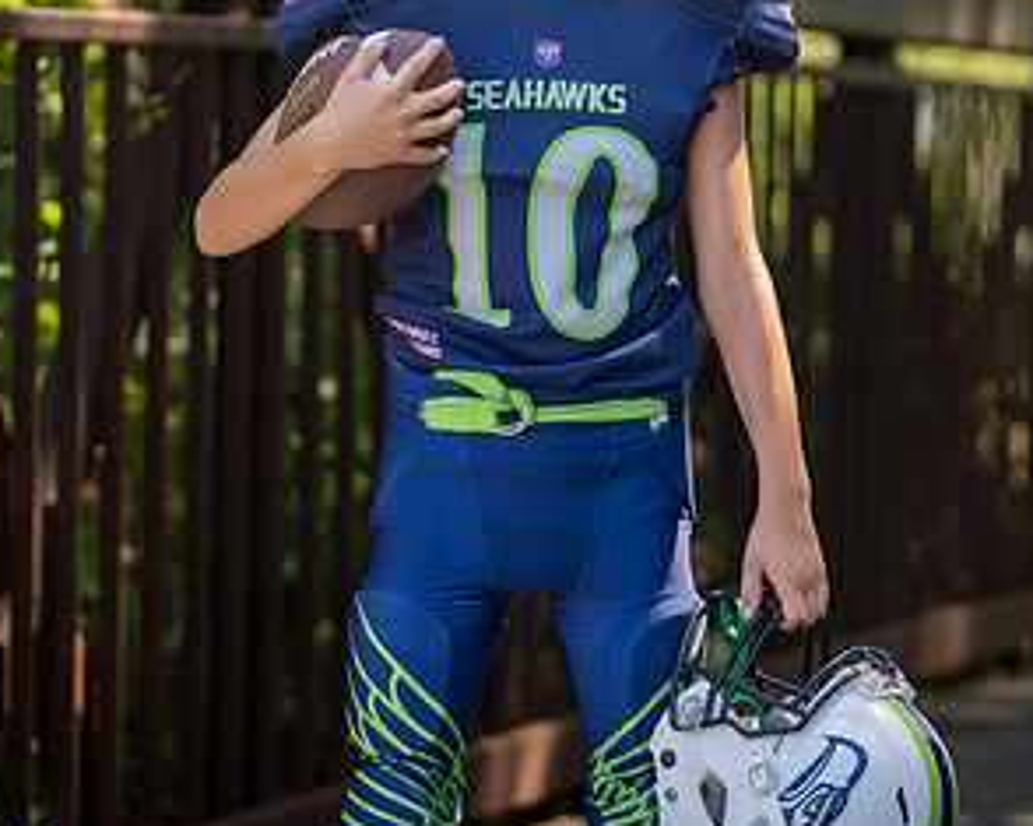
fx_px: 5715
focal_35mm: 187
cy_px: 202
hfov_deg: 10.3
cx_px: 573
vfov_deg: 8.3
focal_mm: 101
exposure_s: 1/320
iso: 100
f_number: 2.8
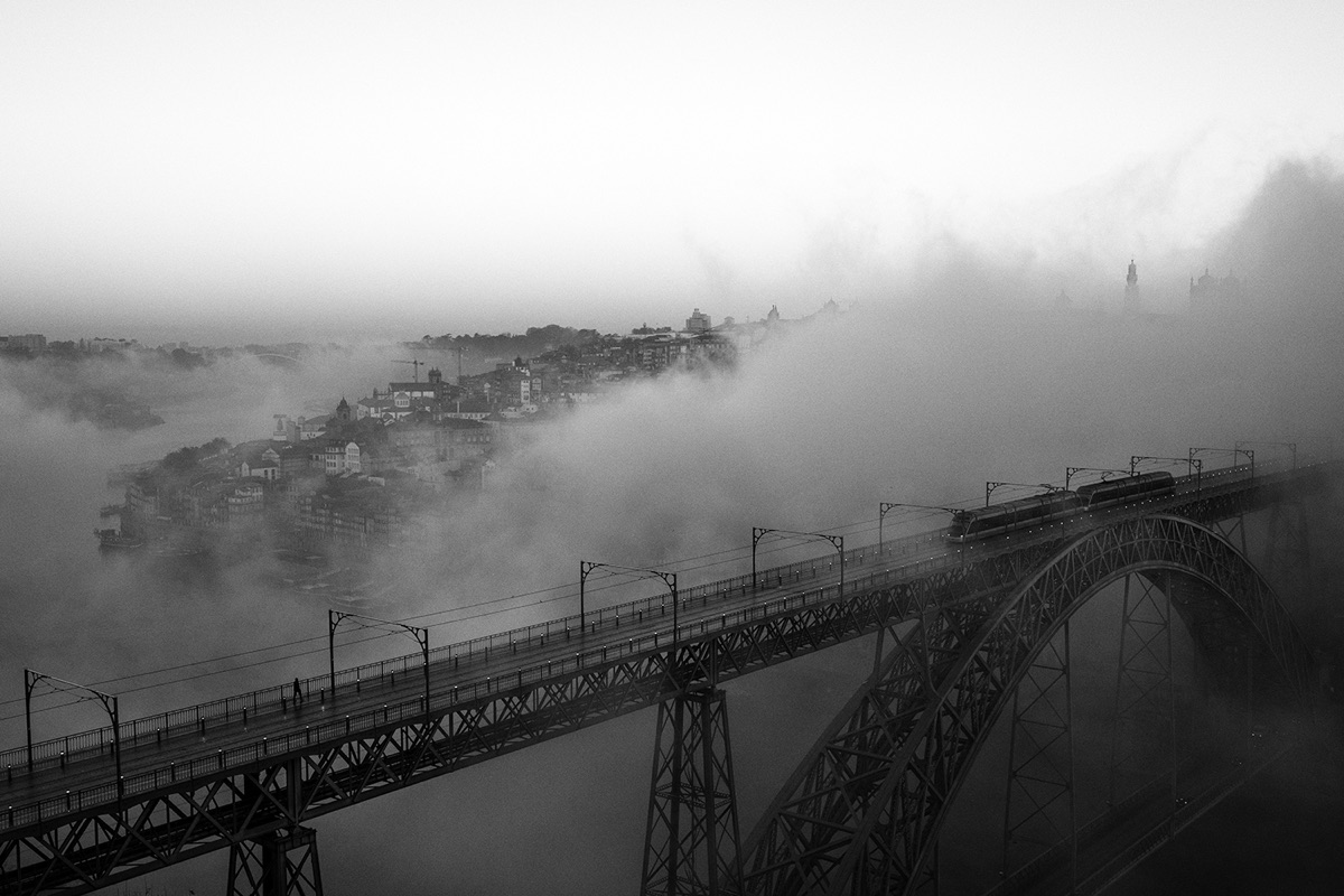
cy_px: 448
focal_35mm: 35
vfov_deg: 37.9
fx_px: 1307
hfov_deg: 54.4
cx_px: 672
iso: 1000
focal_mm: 23
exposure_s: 1/320
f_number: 7.1
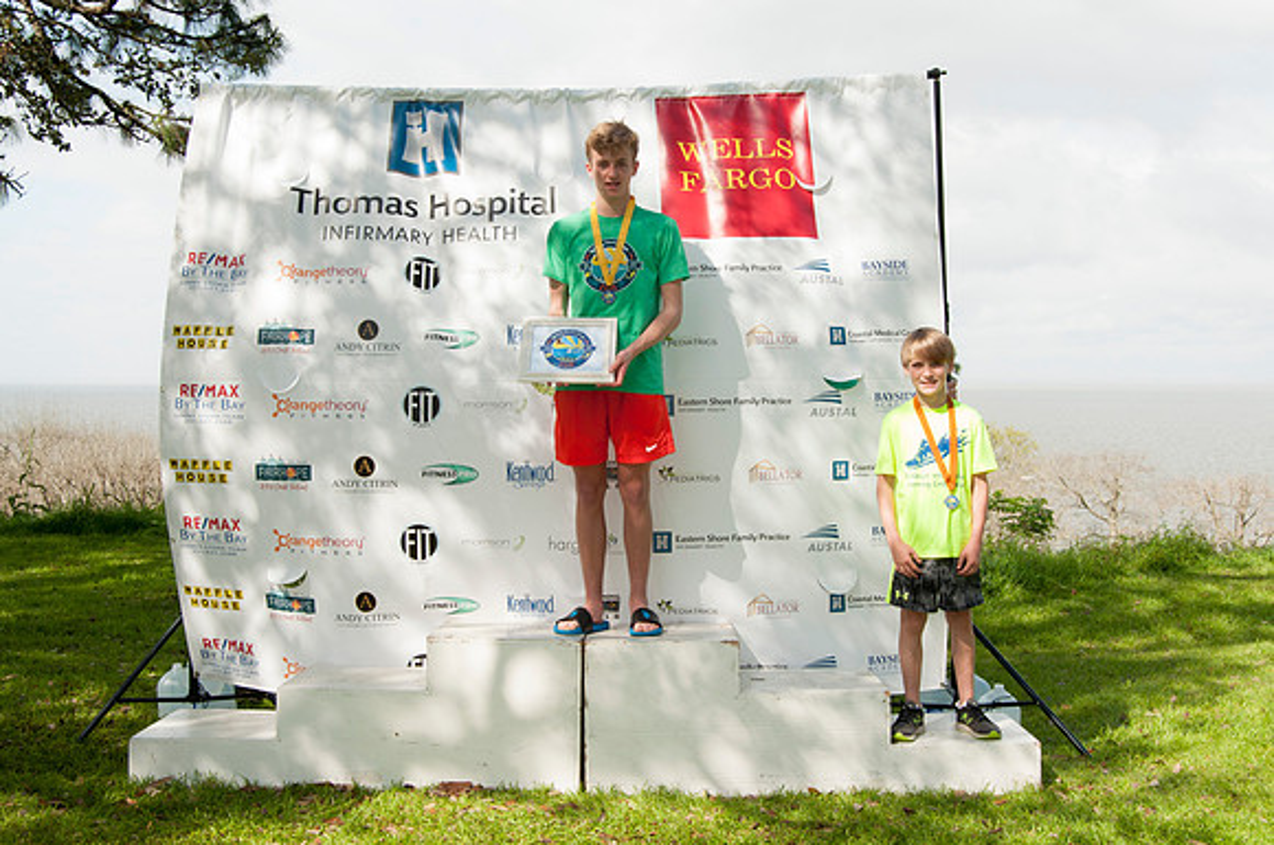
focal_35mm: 39
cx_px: 637
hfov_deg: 49.6
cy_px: 422
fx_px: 1378
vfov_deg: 34.1
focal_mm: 26
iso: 250
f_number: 9
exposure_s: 1/200
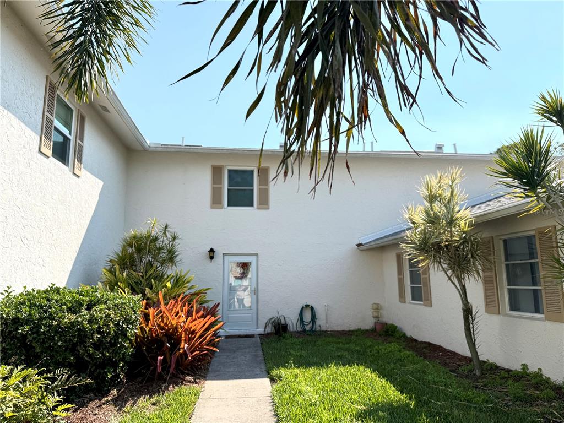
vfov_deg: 56.8
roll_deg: +0.1
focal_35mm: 24
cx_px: 282
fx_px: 391
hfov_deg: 71.6
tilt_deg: +8.5
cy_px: 212
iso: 80
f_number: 1.78
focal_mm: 6.76
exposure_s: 1/6173
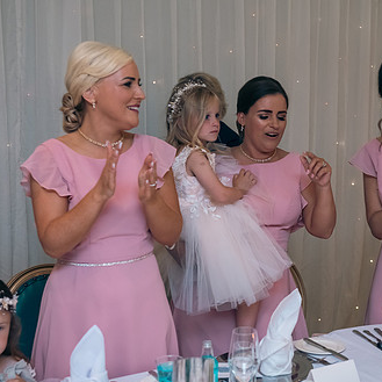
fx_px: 899
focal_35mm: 72
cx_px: 251
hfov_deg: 23.9
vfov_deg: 24.0
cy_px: 178
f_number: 3.5
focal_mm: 48
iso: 640
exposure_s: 1/160
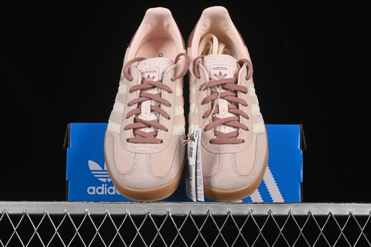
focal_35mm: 75
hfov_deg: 27.0
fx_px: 773
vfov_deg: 18.2
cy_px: 124
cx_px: 186
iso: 160
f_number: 8
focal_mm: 50
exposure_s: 1/80
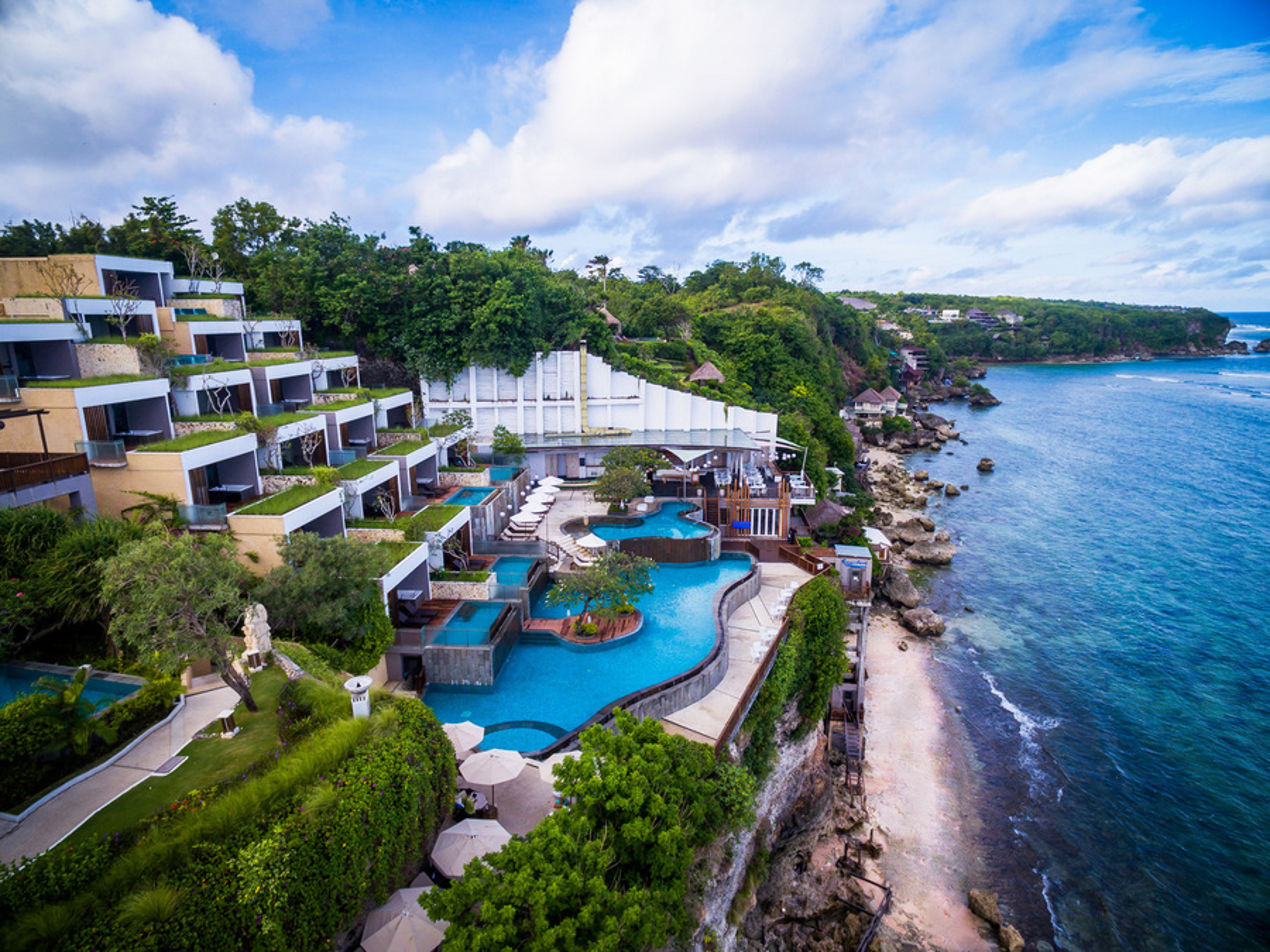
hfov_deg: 81.7
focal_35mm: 20
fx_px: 734
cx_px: 635
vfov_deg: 66.0
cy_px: 476
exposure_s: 1/570
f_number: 2.8
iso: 100
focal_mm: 3.61
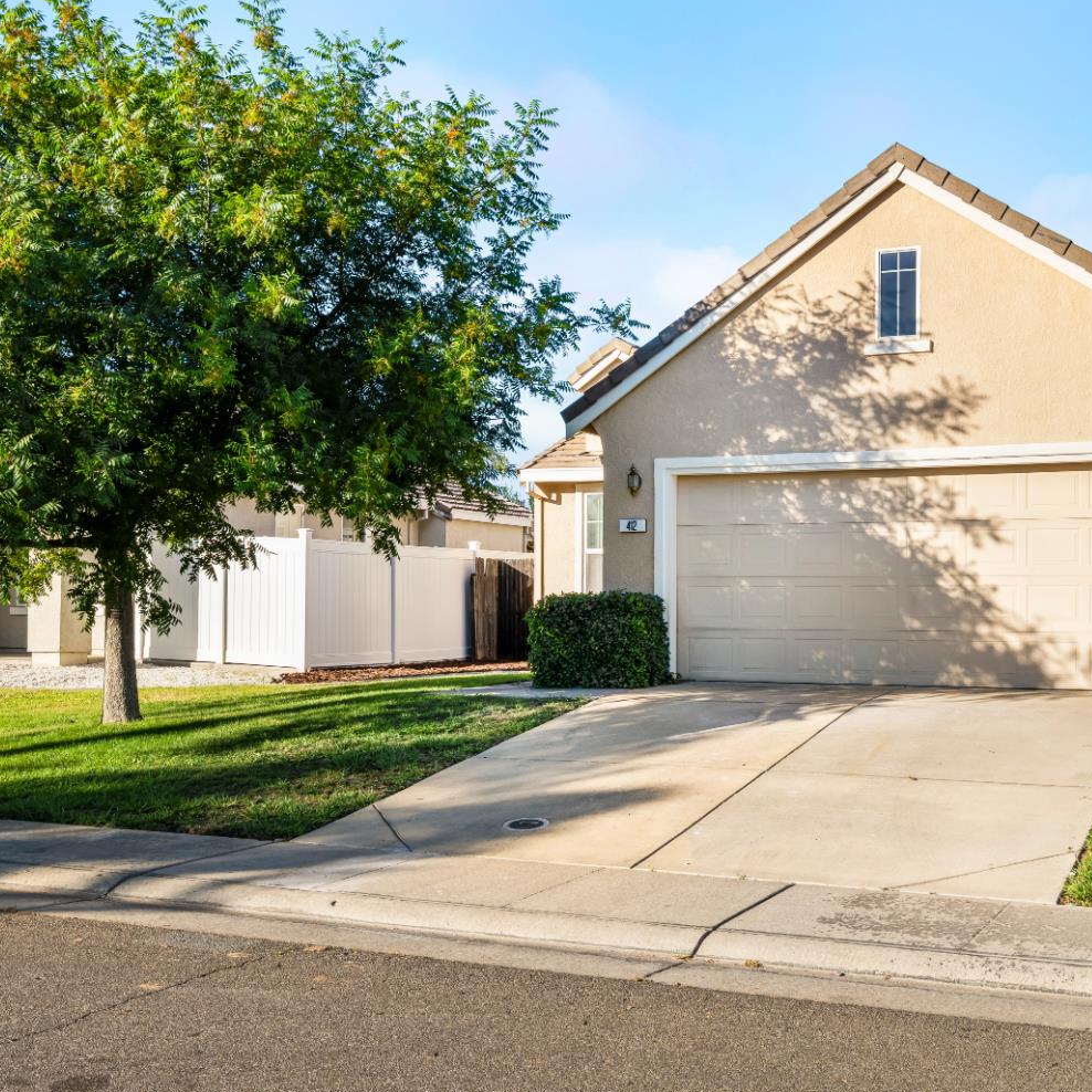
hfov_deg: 41.4
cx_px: 722
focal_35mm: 40
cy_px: 544
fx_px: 1428
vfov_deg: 41.9
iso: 320
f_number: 8
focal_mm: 21
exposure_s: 1/125
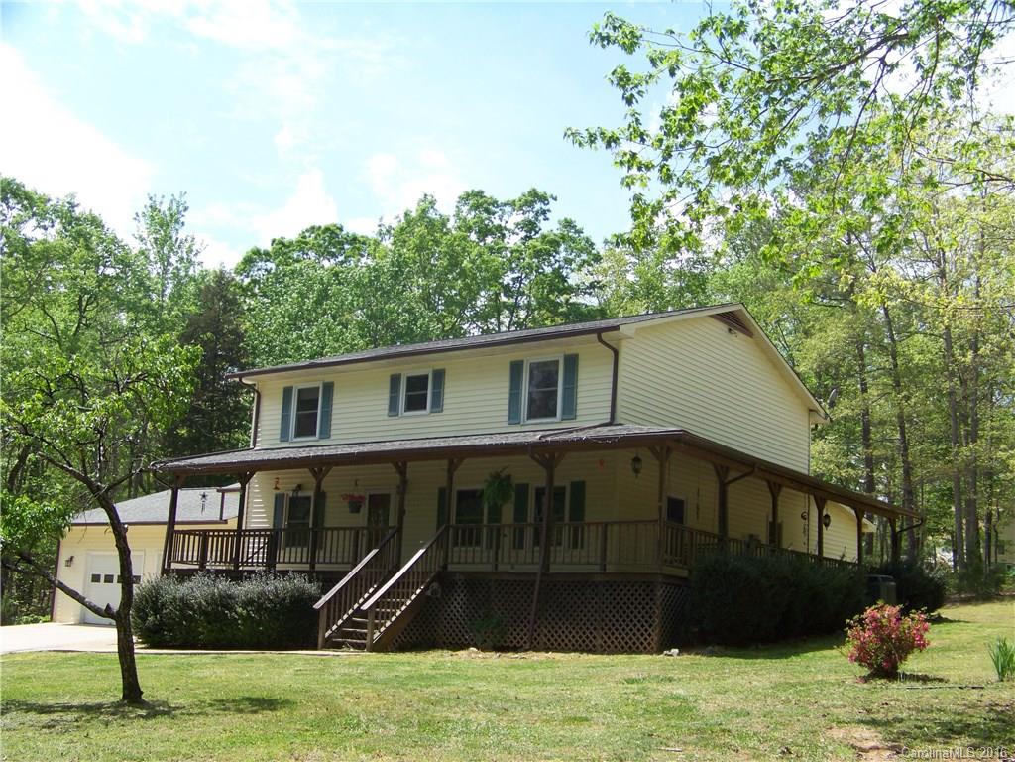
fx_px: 1261
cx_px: 508
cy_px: 381
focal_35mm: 43
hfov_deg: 43.9
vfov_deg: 33.6
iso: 67
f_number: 2.8
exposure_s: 1/640
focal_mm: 6.75
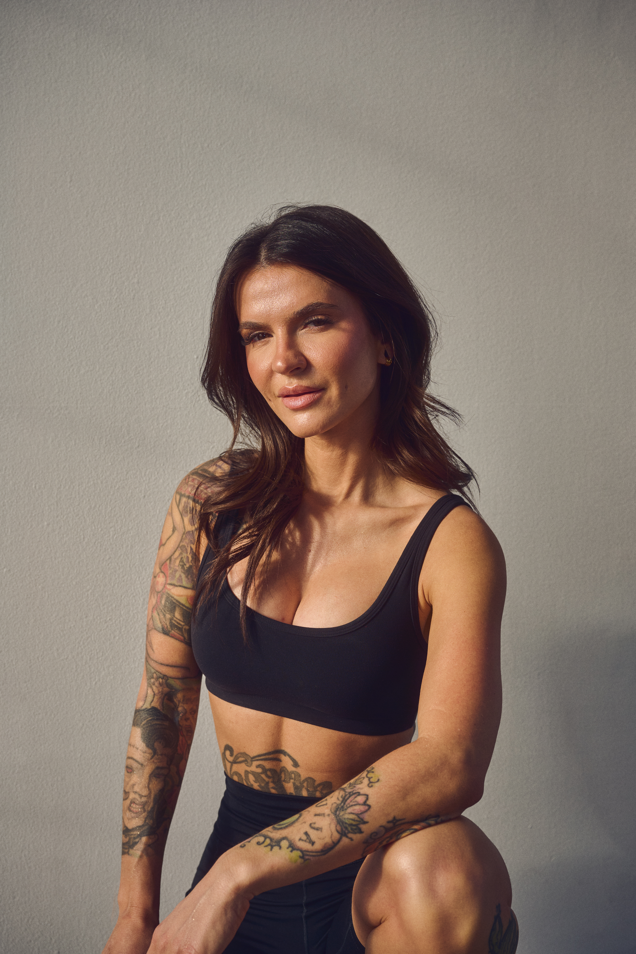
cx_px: 318
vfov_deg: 45.4
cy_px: 477
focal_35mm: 43
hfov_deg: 31.2
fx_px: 1139
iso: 125
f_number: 5.6
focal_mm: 43
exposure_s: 1/250
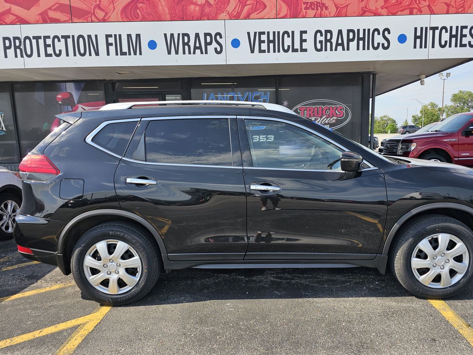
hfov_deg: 67.1
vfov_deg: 52.9
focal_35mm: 26
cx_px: 263
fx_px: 355
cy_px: 198
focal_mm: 6.3
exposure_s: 1/372
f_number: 1.7
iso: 10
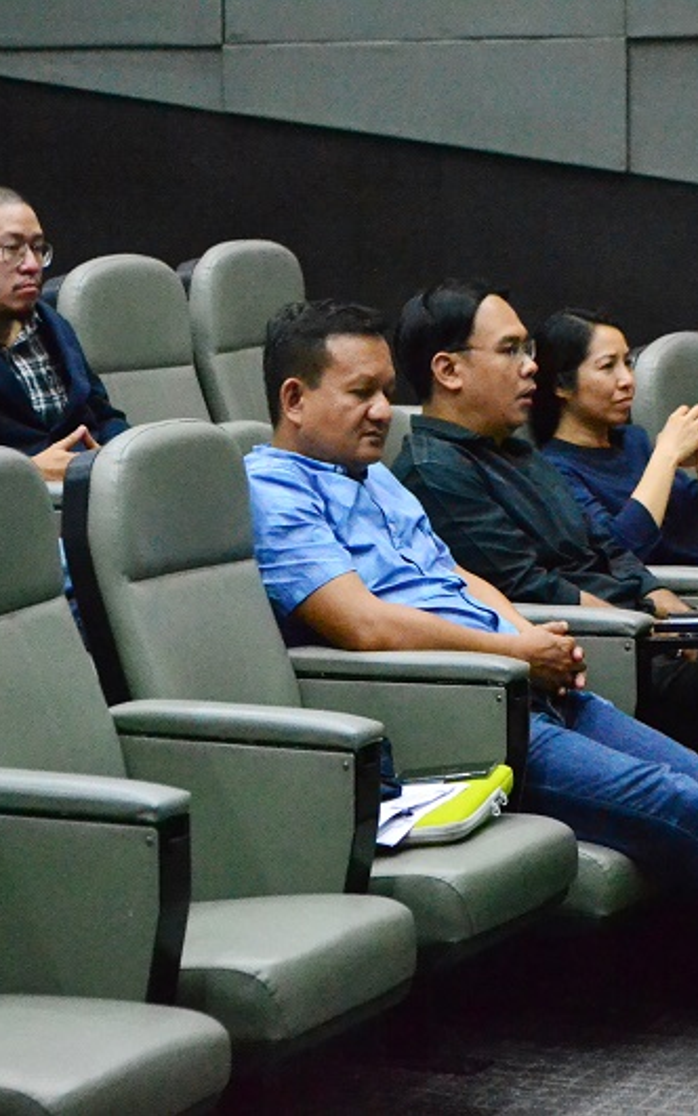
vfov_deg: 16.5
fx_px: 3857
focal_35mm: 127
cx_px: 393
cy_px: 558
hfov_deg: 10.3
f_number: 5.6
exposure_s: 1/60
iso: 6400
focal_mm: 55
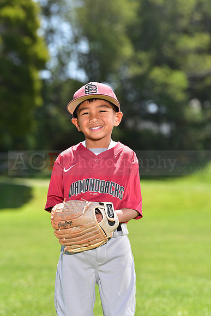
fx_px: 1186
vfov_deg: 15.2
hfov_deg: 10.2
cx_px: 106
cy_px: 158
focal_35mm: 135
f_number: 5
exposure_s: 1/200
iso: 80
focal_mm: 135
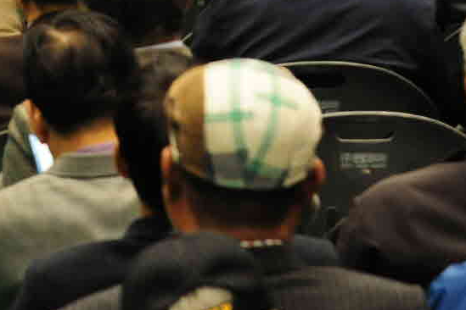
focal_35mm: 523
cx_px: -255
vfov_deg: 2.6
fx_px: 6769
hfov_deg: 3.9
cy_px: -398
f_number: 7.1
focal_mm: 95
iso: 1600
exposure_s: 1/60
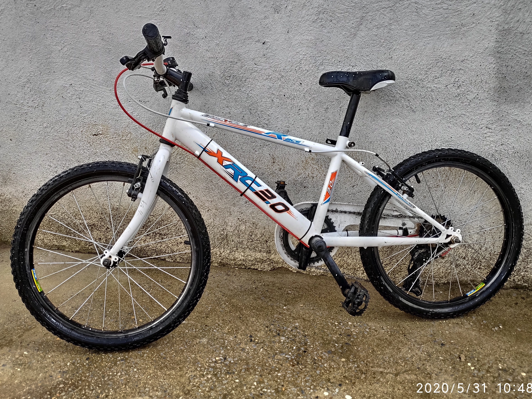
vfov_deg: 63.4
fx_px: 323
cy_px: 201
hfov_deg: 79.0
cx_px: 271
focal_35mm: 21
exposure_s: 1/262
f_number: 1.9
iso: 100
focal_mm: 3.94
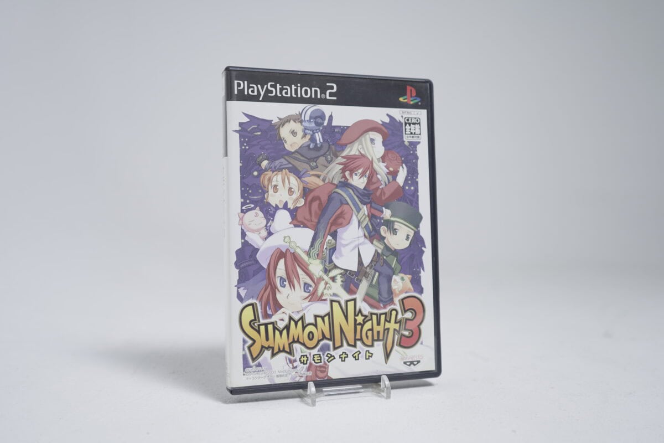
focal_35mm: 36
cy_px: 222
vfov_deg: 36.9
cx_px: 332
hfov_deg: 53.1
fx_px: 664
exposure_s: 1/10
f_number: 4.5
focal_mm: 36
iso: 100
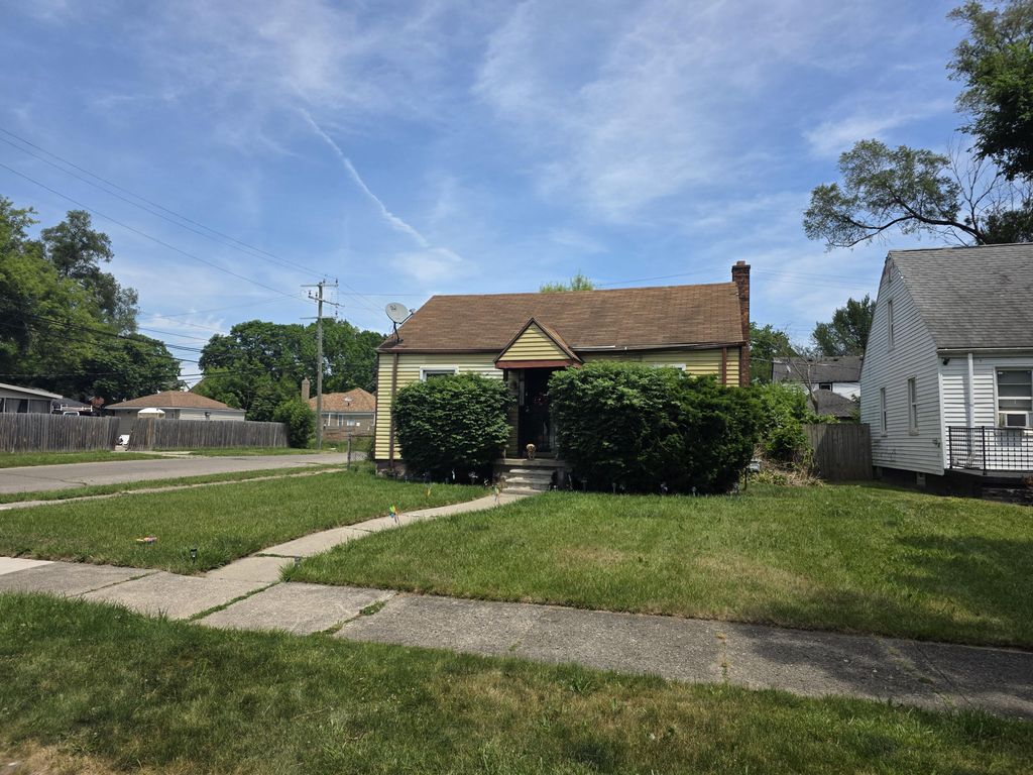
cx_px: 516
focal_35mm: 23
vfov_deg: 58.9
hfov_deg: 73.9
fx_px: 686
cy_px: 388
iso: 80
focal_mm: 6.3
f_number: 1.7
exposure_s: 1/6150
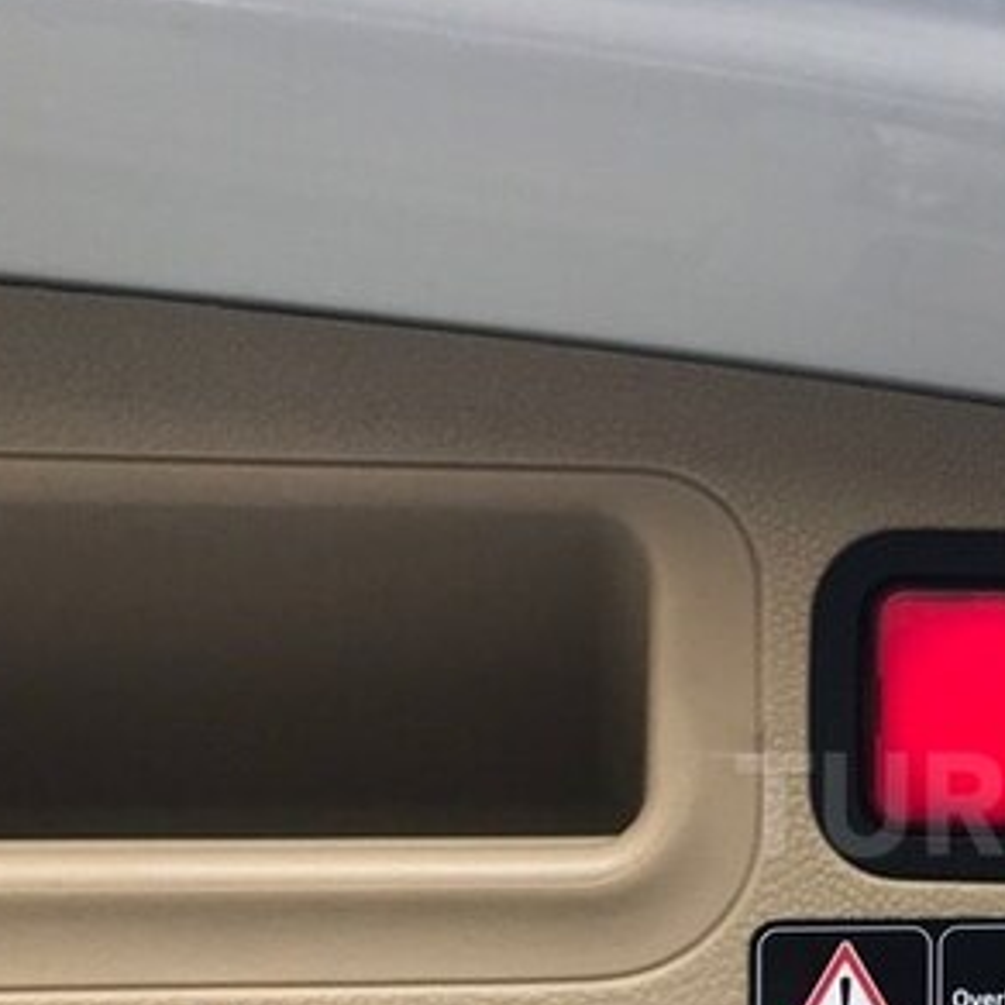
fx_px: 1839
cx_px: 1088
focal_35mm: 56
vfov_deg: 29.8
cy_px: 804
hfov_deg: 28.0
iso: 25
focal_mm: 3.99
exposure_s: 1/33
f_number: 1.8
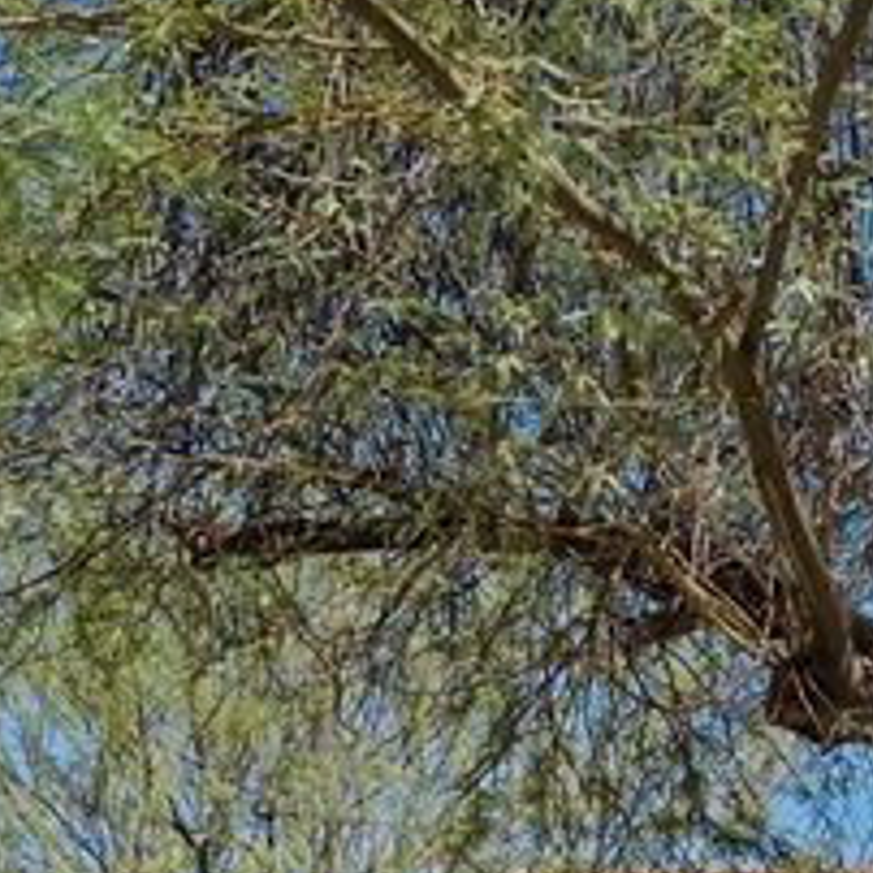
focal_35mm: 82
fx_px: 2340
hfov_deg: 19.7
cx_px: 1093
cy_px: 1206
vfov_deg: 19.2
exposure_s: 1/200
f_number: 8
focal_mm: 19
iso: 100
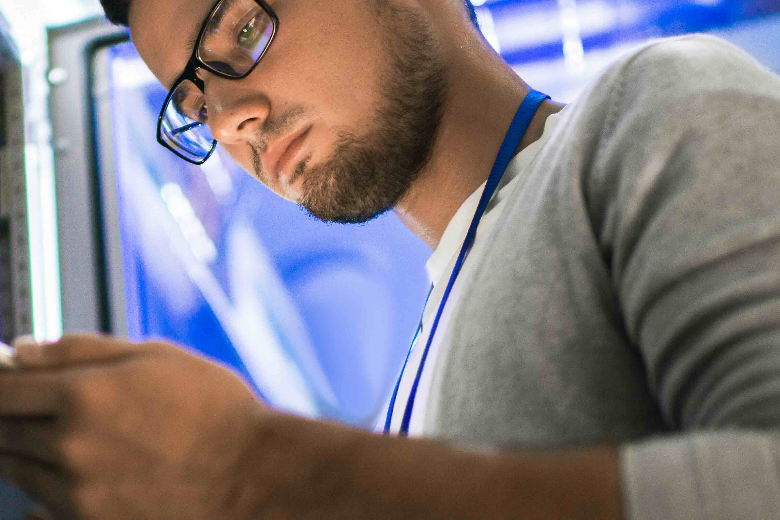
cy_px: 388
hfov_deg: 25.0
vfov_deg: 17.0
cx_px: 188
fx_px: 1733
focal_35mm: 80
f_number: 1.4
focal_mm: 35
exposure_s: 1/100
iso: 640
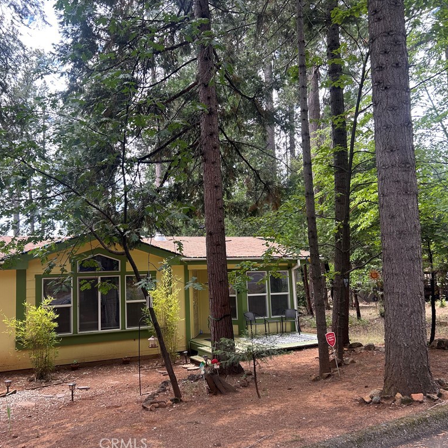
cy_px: 225
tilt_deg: +4.7
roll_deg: +1.6
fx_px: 454
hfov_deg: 52.3
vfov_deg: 52.5
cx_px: 187
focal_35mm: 31
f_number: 1.5
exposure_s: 1/279
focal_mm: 5.7
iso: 40
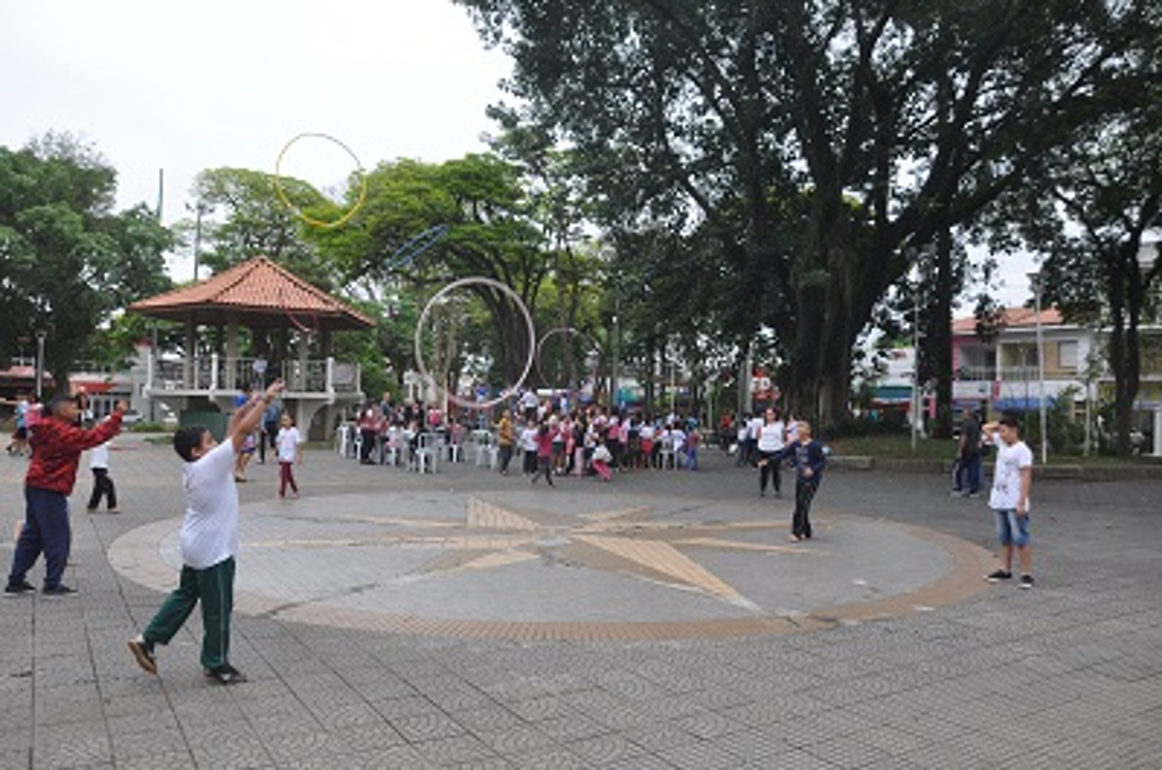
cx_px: 581
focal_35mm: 27
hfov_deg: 67.5
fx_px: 870
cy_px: 385
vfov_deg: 47.7
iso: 200
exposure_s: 1/250
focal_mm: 18
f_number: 8
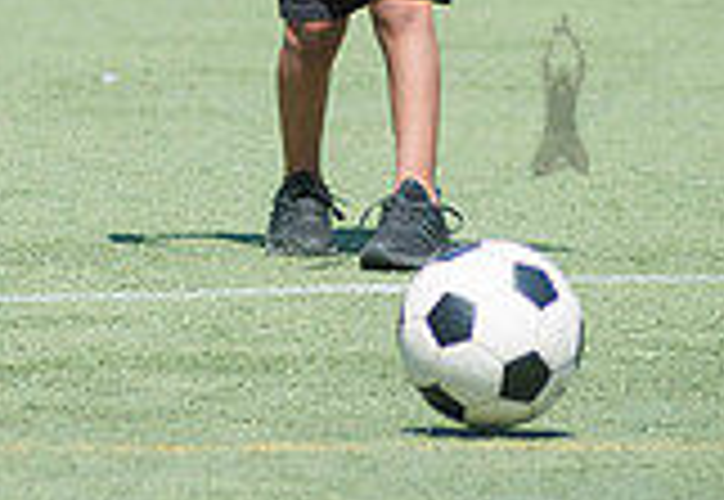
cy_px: -170
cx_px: 480
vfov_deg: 1.4
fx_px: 20303
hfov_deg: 2.0
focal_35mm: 999
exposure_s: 1/1250
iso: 200
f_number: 4
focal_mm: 185
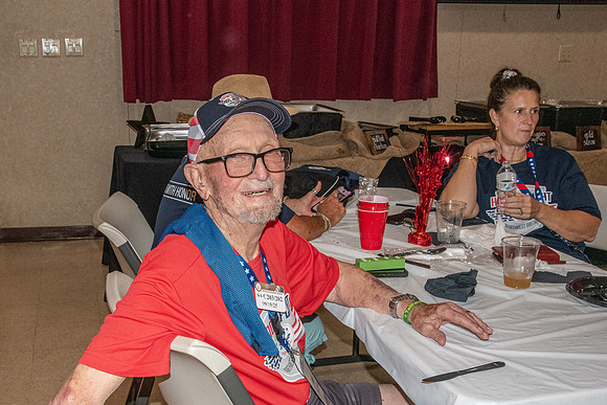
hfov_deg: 44.9
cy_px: 251
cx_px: 252
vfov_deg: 30.8
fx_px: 732
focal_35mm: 43
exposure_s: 1/60
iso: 6400
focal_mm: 32
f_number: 13
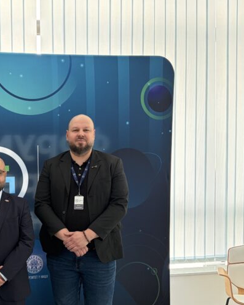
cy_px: 194
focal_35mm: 44
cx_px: -14
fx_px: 397
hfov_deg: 31.0
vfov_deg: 41.6
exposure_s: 1/73
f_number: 1.6
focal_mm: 5.96
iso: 125
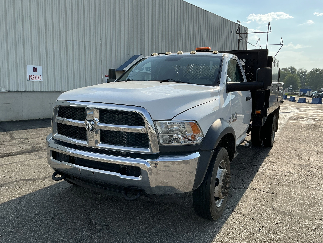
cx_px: 162
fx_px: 261
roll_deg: +0.0
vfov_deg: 49.7
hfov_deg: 63.4
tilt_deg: -1.8
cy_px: 122
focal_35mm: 28
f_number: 1.8
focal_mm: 3
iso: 25
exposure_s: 1/1534
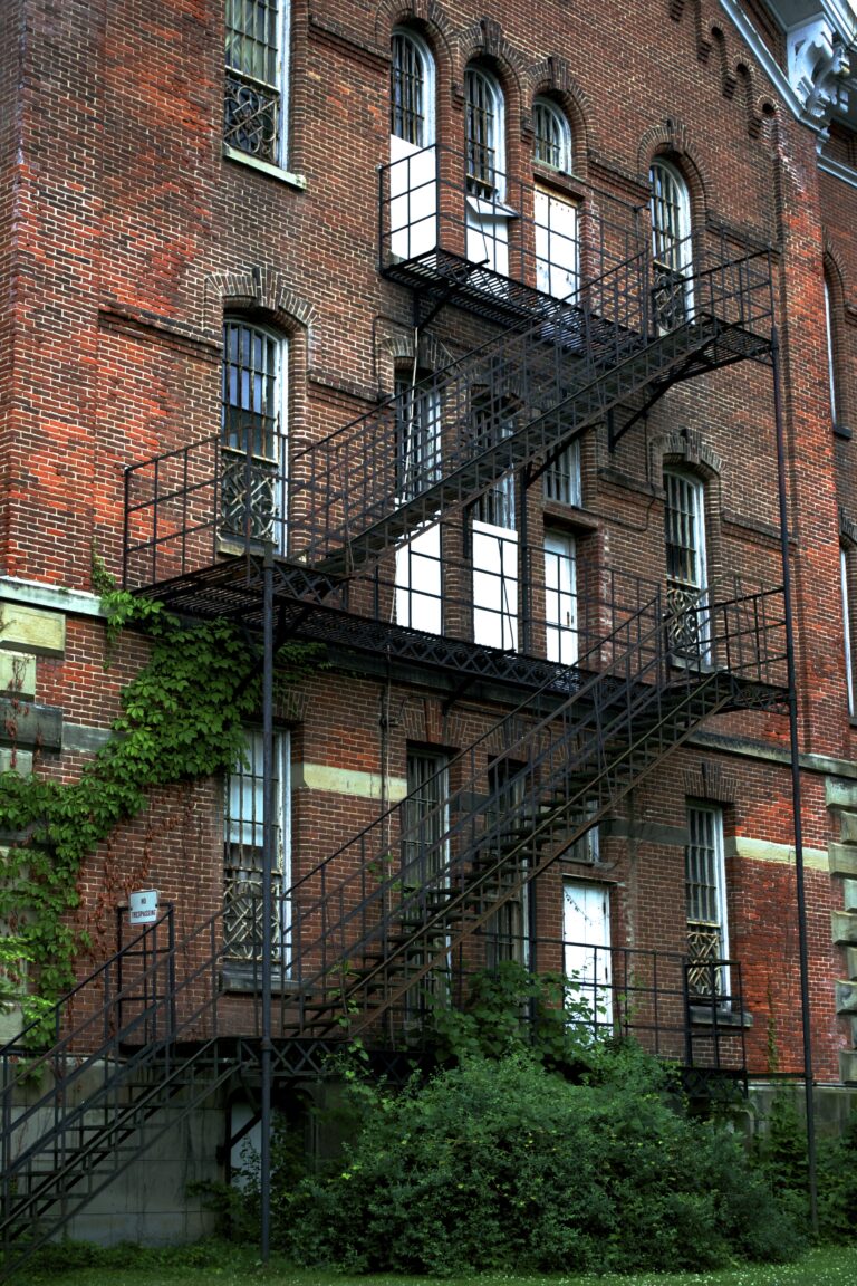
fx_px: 2142
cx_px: 428
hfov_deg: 22.6
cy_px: 643
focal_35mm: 60
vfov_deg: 33.4
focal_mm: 40
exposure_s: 1/160
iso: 100
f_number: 5.3
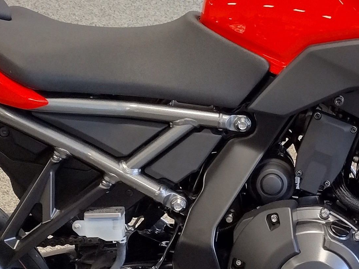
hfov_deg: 19.5
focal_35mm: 99
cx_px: 314
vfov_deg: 14.9
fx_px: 1027
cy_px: 157
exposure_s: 1/60
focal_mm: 4.71
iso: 167
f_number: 1.7
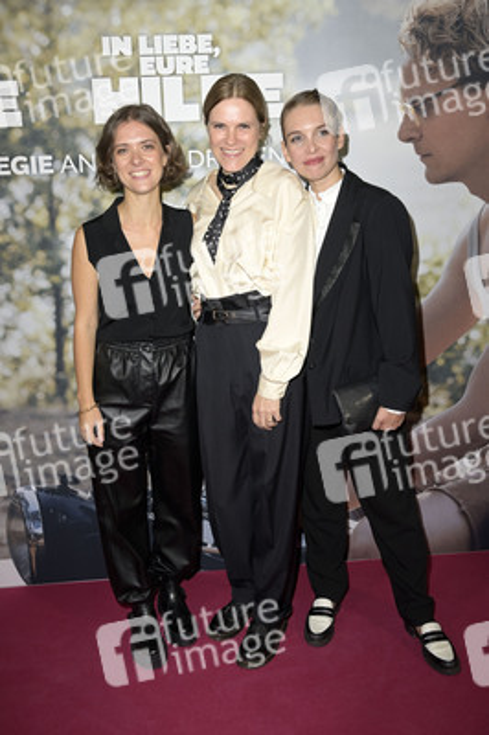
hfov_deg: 41.0
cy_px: 368
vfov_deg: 58.8
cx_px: 244
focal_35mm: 32
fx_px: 653
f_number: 5.6
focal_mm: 32
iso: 640
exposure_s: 1/250
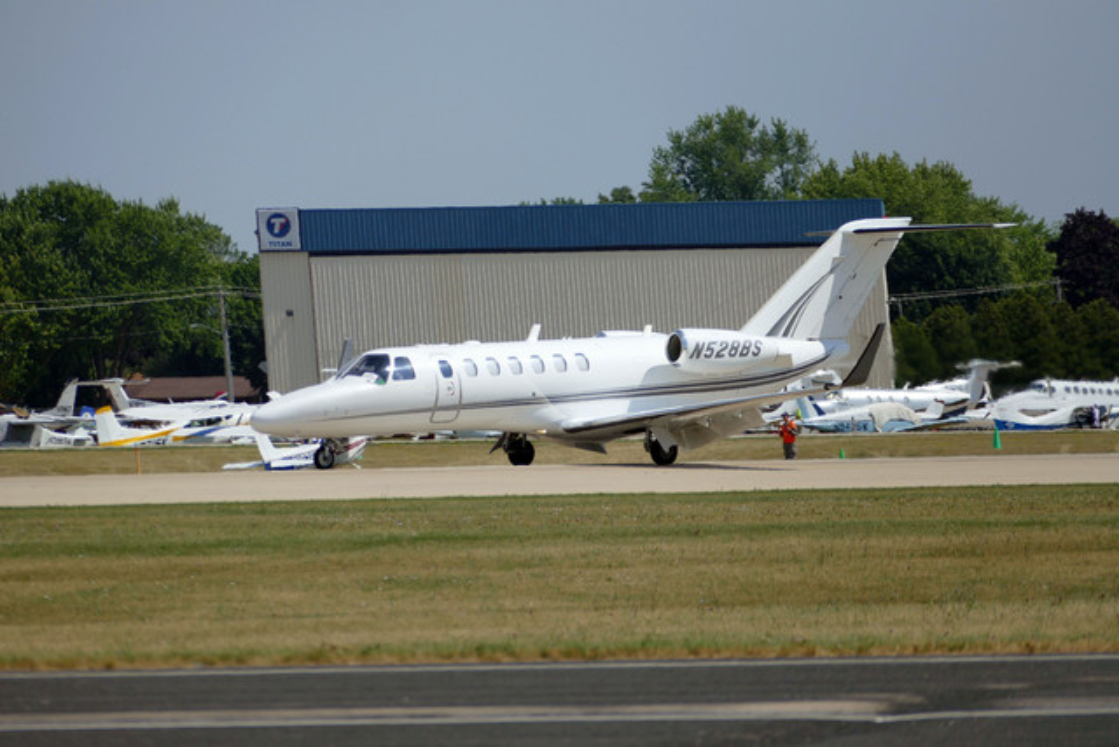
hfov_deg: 5.3
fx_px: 12093
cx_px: 560
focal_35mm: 389
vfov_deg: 3.5
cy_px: 374
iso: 125
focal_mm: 141.8
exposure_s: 1/2000
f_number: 4
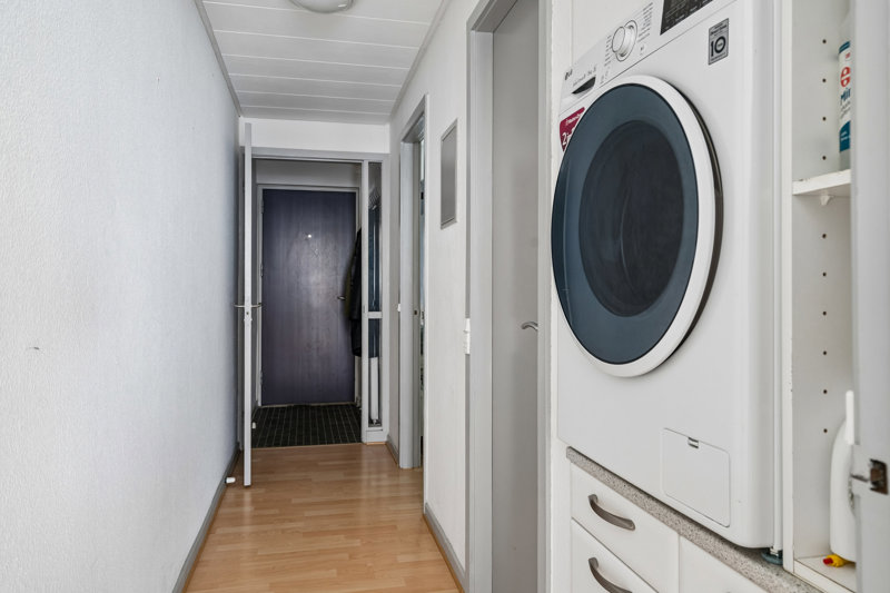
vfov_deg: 55.1
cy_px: 296
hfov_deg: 76.1
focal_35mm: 23
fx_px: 568
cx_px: 445
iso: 800
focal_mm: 23
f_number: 7.1
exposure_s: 1/2.5
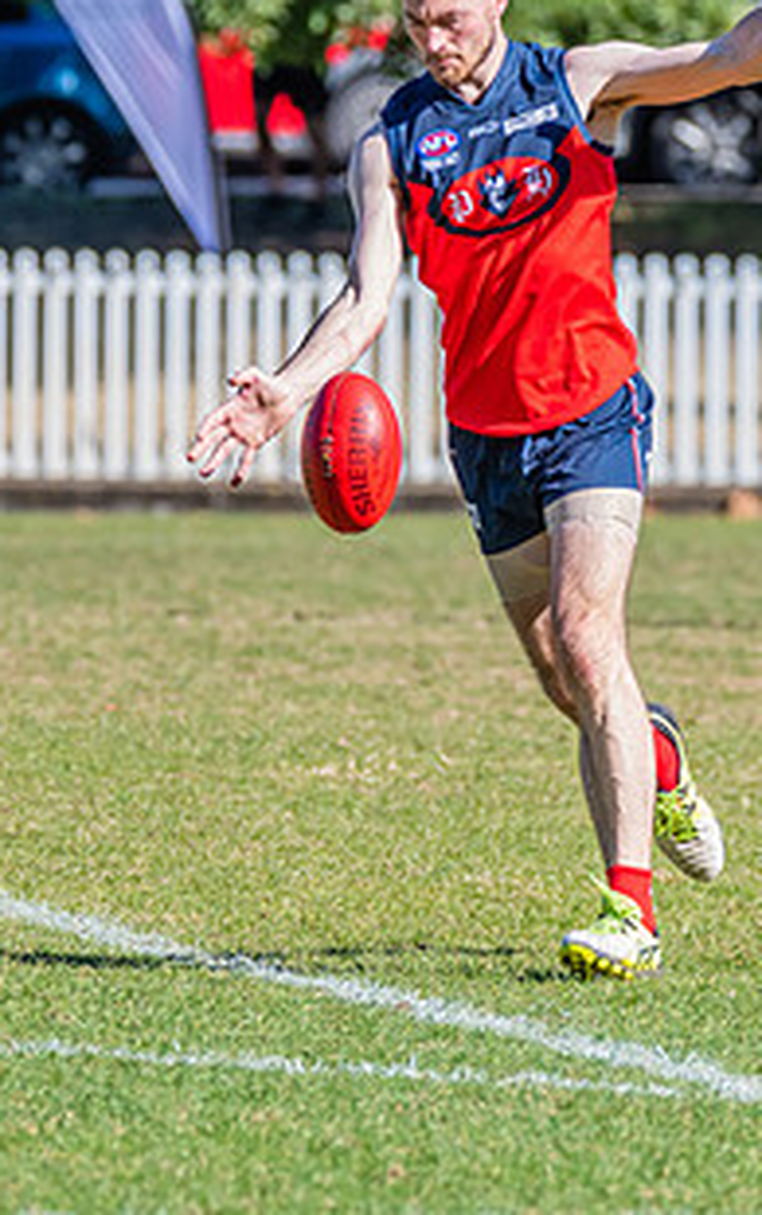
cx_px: 394
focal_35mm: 732
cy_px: 481
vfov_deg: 2.9
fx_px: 24266
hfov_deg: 1.8
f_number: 8
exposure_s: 1/1600
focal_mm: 360
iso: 800
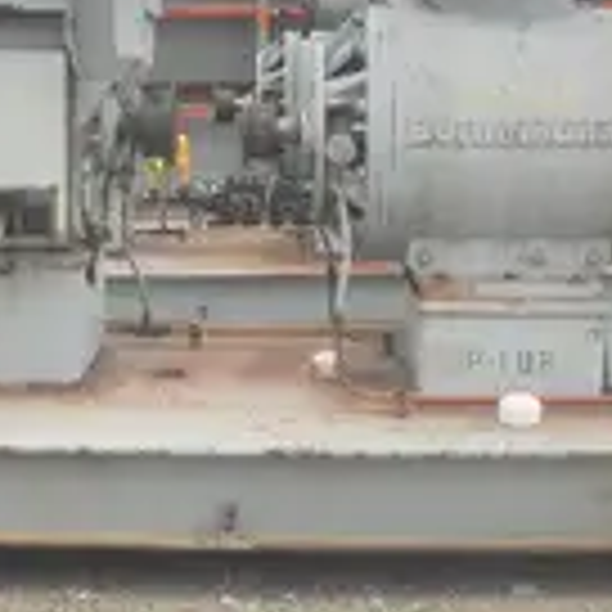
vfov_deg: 23.6
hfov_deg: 23.6
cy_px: 216
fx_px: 1460
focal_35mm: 73
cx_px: 243
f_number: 8.5
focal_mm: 5
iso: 64
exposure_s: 1/100
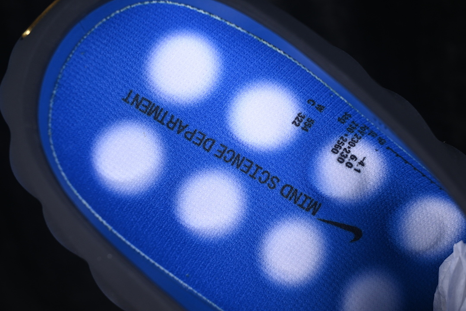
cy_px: 156
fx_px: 971
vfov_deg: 18.2
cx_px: 233
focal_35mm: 75
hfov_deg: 27.0
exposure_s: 1/60
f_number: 6.3
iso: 160
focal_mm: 50
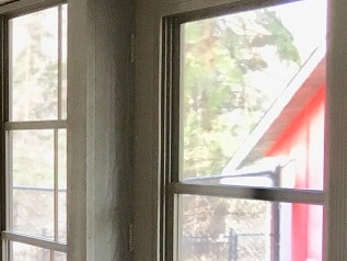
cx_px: -373
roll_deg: +1.4
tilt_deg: -6.2
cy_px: 261
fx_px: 1284
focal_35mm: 128
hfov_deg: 13.1
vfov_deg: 11.5
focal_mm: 4.15
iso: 50
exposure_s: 1/30
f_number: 2.2
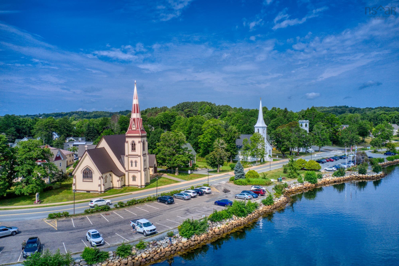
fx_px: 310
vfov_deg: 46.4
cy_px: 133
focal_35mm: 28
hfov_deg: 65.5
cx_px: 200
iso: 100
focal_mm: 10.3
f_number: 5.6
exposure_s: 1/500
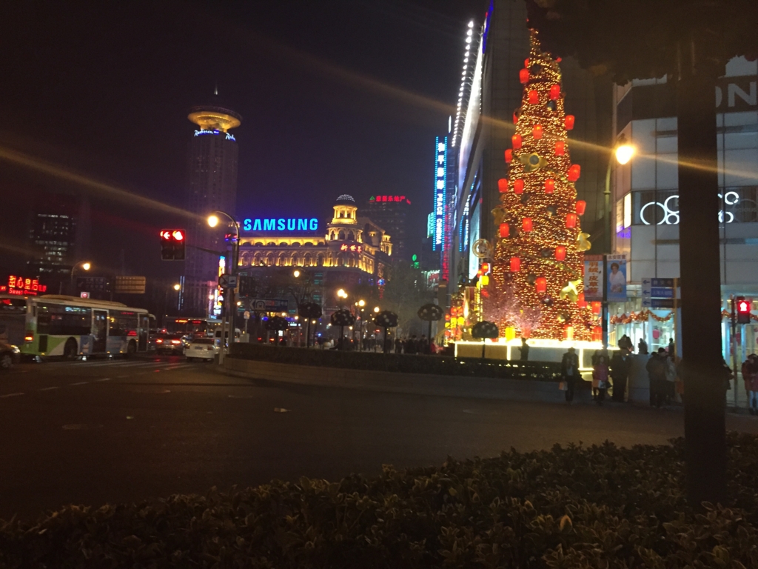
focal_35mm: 29
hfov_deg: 61.7
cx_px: 379
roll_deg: -2.1
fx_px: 635
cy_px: 284
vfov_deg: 48.2
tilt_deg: +3.7
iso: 200
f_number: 2.2
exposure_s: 1/30
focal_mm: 4.15
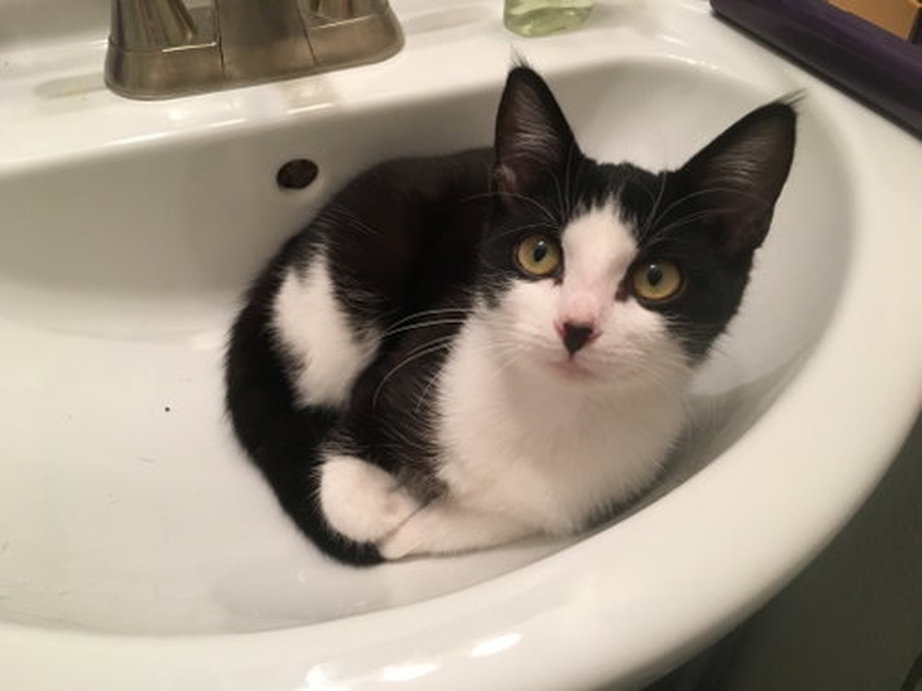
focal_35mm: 29
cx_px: 461
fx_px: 772
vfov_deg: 48.2
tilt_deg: -45.5
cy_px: 346
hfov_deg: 61.7
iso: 125
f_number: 2.2
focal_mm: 4.15
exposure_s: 1/30
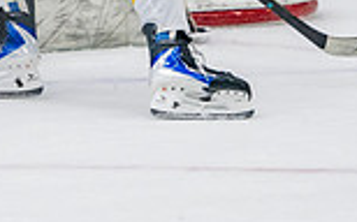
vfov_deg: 2.3
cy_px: -247
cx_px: -23
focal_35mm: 569
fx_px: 5532
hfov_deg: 3.7
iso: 2000
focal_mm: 125
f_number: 3.2
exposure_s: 1/640
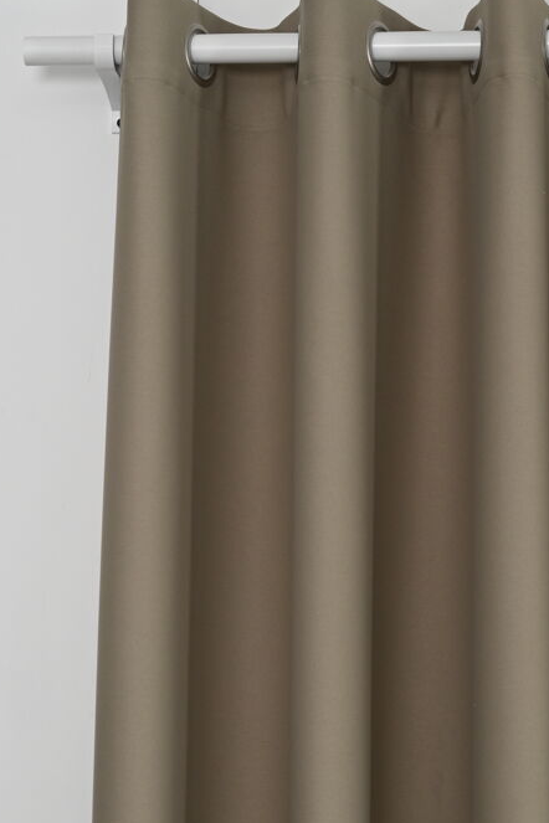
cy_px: 631
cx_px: 438
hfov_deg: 11.1
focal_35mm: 123
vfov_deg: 16.6
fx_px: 2813
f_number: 6.3
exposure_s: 1/100
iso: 400
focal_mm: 68
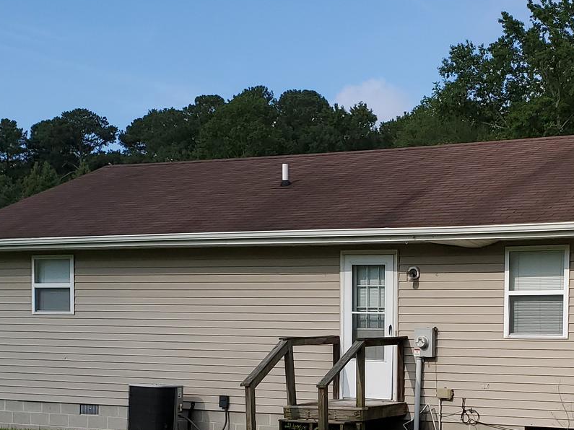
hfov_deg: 28.4
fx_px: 1111
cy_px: 393
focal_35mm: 67
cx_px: 455
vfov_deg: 21.4
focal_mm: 4.3
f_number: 2.4
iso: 50
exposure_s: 1/1550
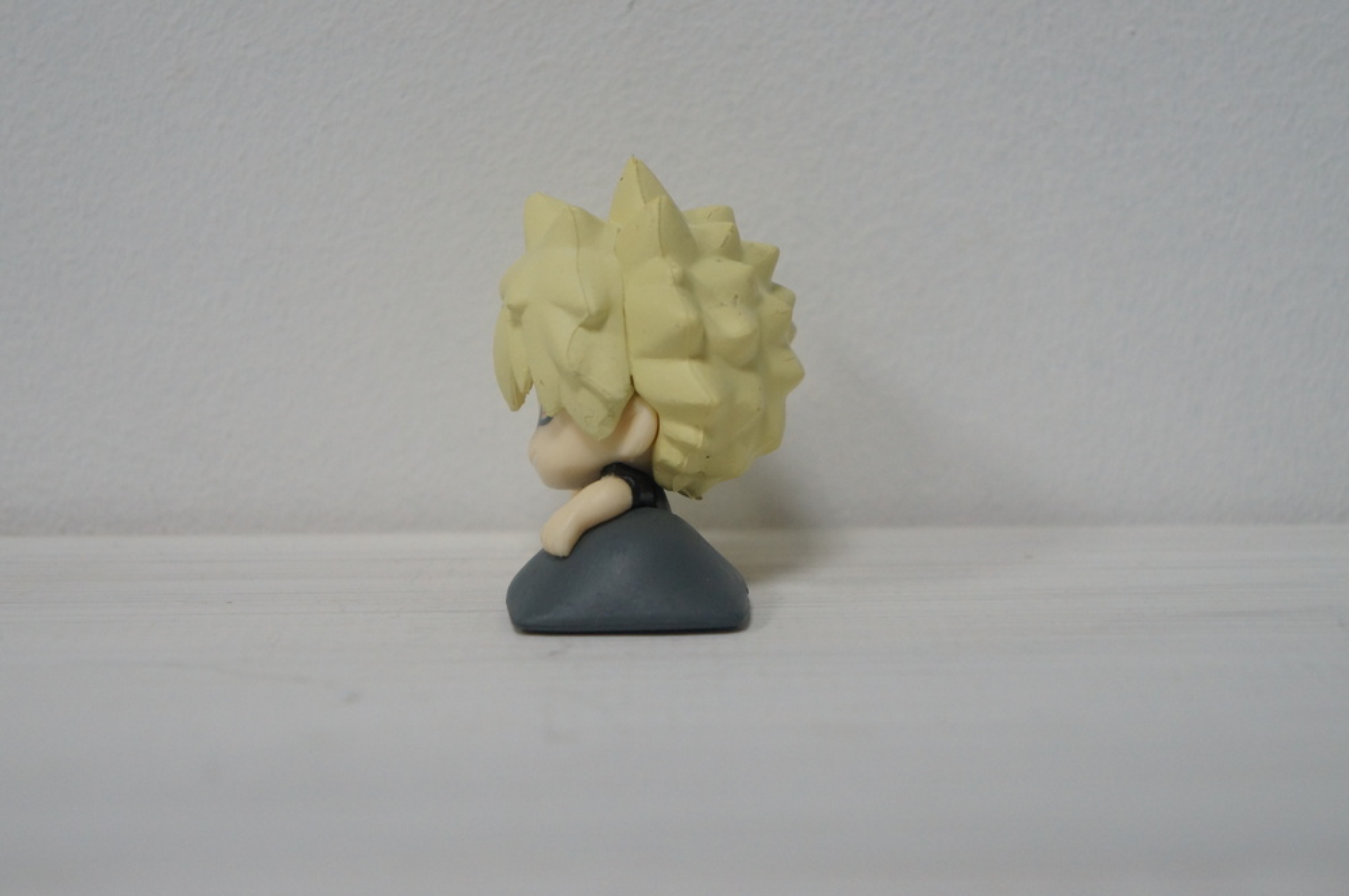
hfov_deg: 24.6
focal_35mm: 82
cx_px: 674
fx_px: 3087
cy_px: 448
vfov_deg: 16.5
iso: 1600
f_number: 5.6
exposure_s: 1/100
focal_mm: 55
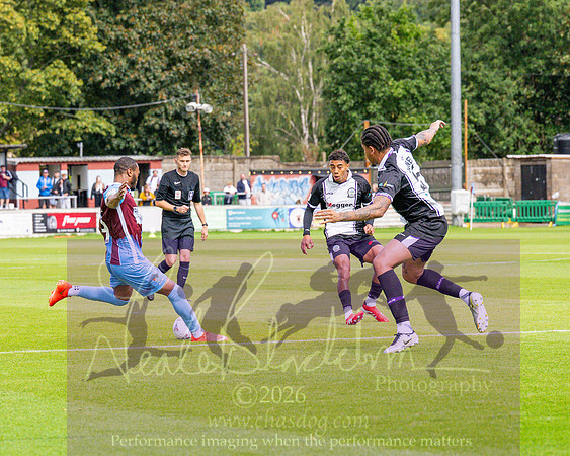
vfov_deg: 7.9
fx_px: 3314
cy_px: 344
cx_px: 255
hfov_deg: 9.8
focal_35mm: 197
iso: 800
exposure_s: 1/4000
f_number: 4
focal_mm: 93
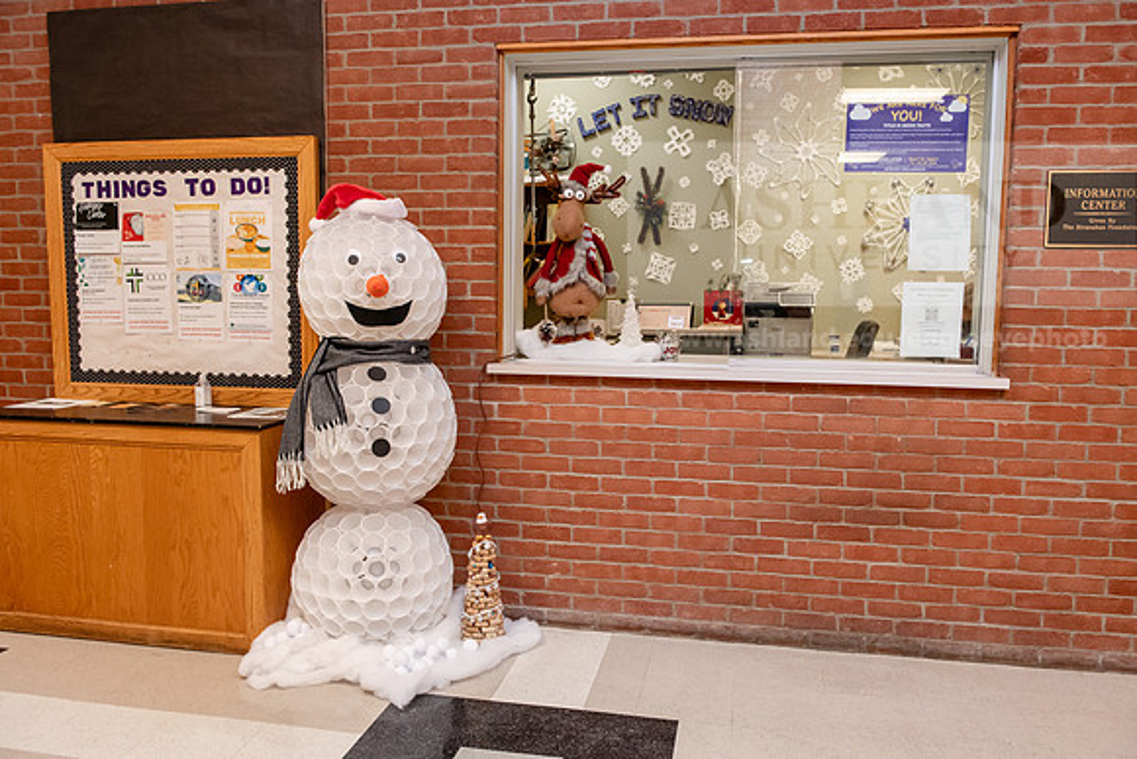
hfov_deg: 63.6
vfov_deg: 45.0
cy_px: 380
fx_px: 916
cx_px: 568
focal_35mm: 29
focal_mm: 29
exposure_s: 1/125
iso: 2500
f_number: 5.6
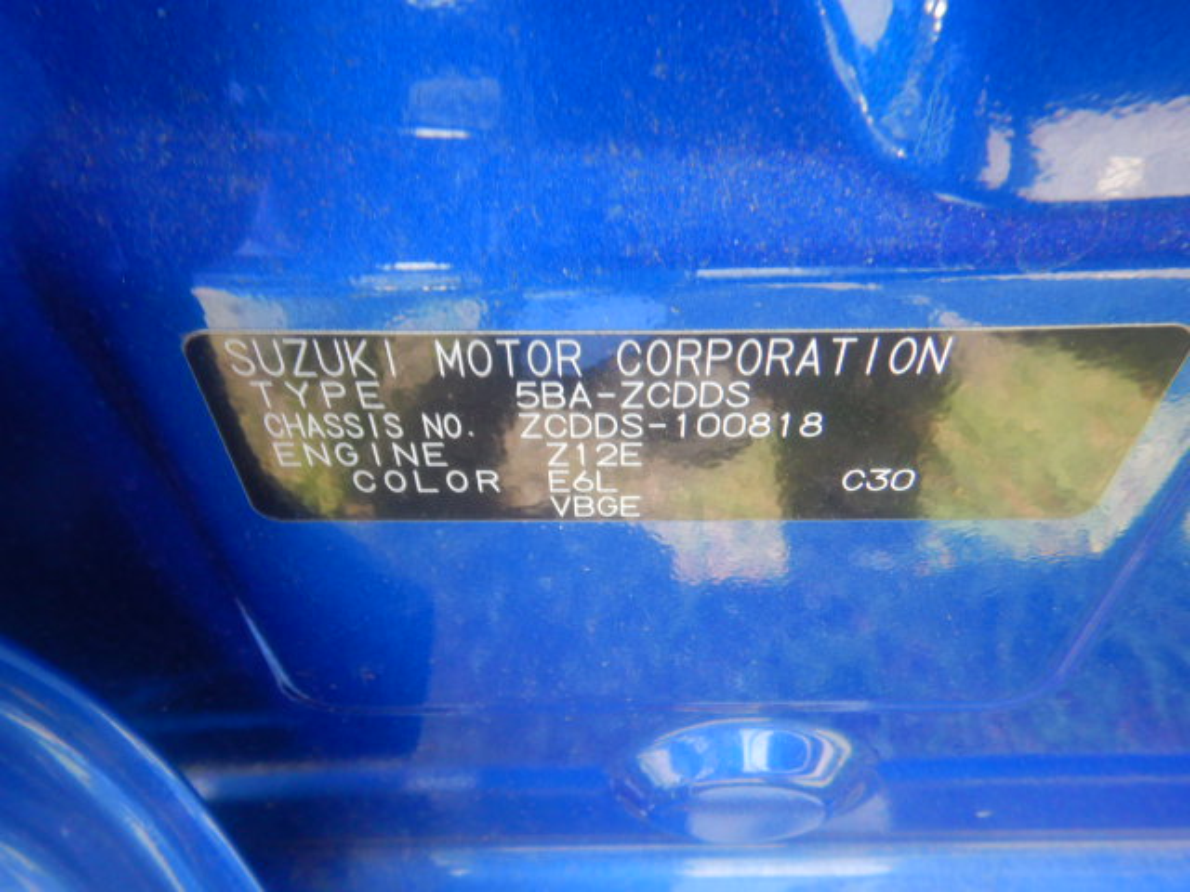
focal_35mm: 24
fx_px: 825
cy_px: 446
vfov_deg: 56.8
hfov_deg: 71.6
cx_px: 595
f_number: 2.8
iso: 360
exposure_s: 1/30
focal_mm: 4.3
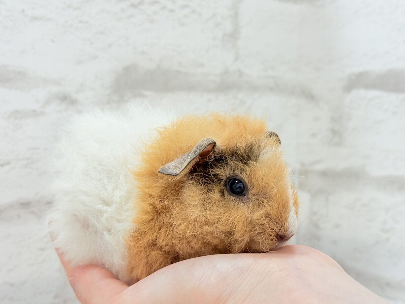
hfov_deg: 36.8
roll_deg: +1.5
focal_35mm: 52
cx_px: 202
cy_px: 152
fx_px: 608
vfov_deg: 28.0
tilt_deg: -3.9
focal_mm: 5.96
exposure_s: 1/50
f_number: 1.6
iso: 50
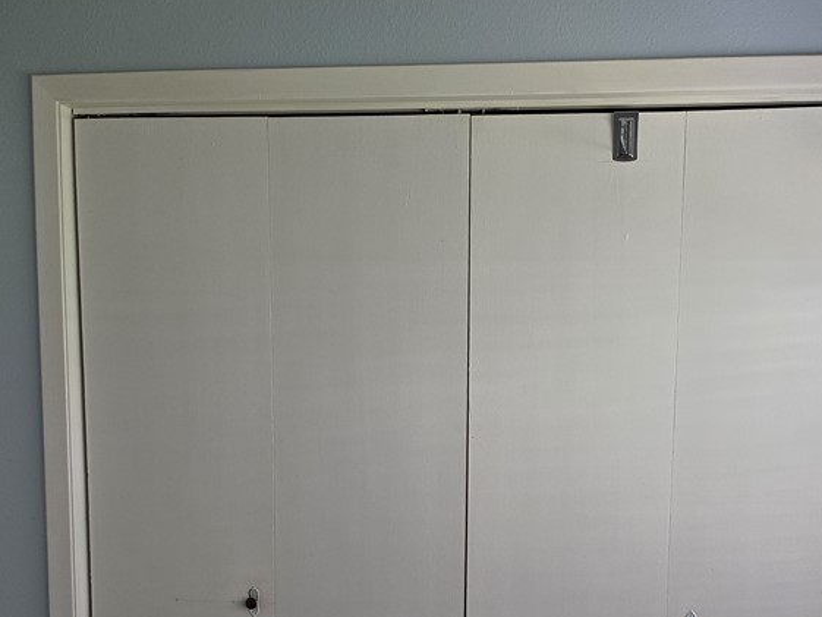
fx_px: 998
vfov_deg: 33.3
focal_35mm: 42
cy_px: 498
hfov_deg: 44.4
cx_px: 516
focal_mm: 6.5
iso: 125
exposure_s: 1/120
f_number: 1.4
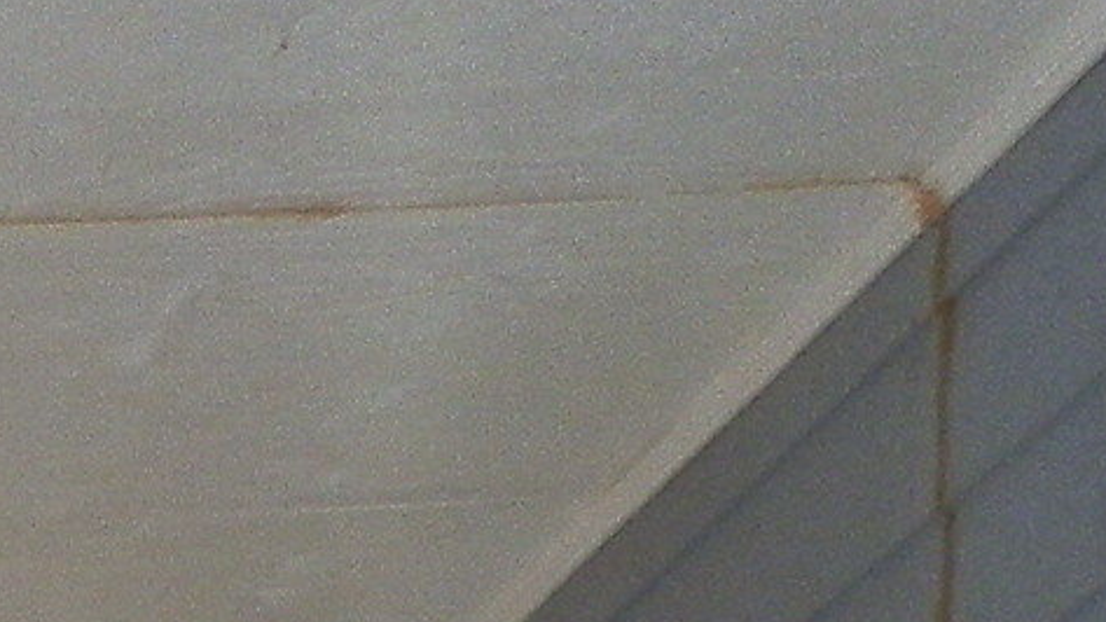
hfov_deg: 11.8
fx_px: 4839
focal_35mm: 165
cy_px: 1880
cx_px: -1019
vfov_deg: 6.7
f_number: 3.1
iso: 160
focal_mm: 5
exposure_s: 1/30
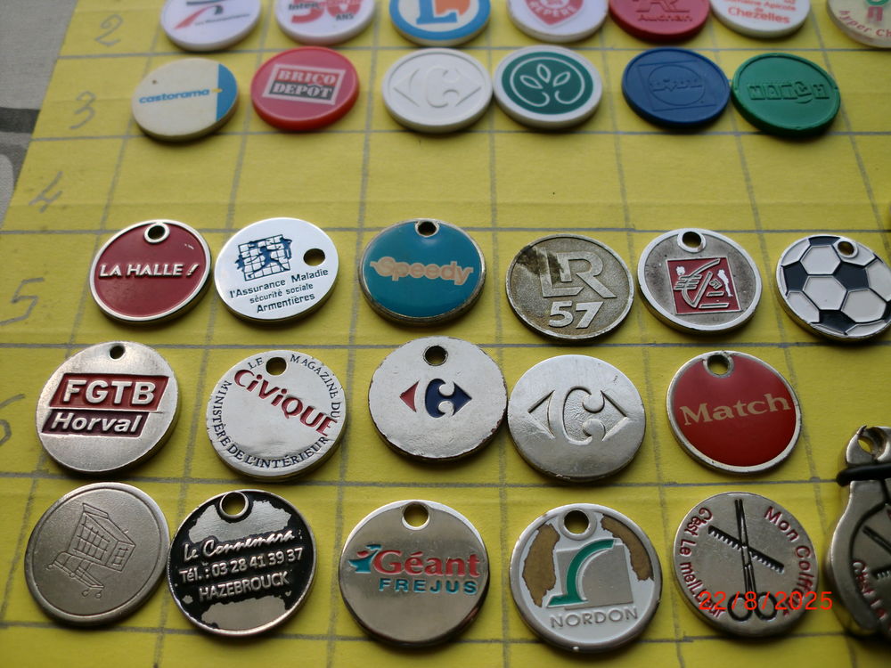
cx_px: 446
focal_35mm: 35
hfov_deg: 52.6
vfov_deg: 40.7
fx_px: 901
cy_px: 334
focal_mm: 6.3
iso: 64
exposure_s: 1/200
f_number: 3.1
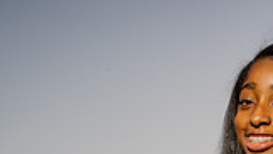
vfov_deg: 7.1
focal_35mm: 160
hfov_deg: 13.4
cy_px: 366
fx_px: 1158
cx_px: 234
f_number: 3.5
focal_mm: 55
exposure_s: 1/200
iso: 320
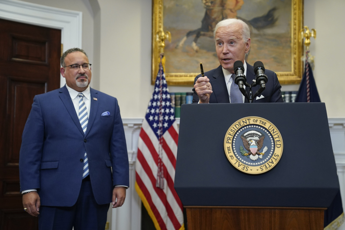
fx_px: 527
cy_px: 115
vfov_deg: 24.6
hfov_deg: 36.2
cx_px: 172
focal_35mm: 55
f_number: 2.8
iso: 2500
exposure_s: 1/250
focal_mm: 55
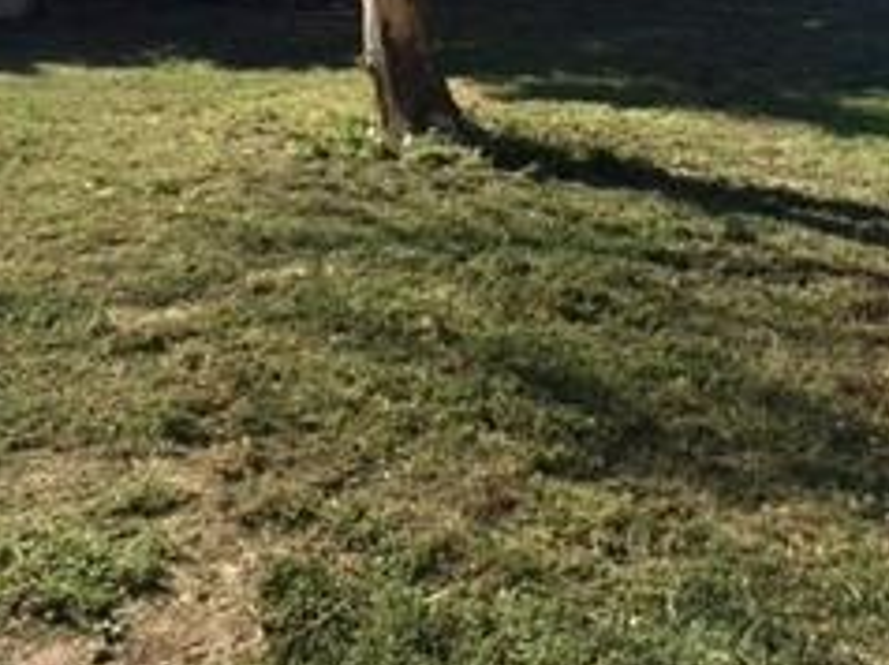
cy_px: -142
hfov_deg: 25.0
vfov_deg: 17.9
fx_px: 2001
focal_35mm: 78
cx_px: 534
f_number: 2.2
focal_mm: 4.15
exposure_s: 1/1522
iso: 32
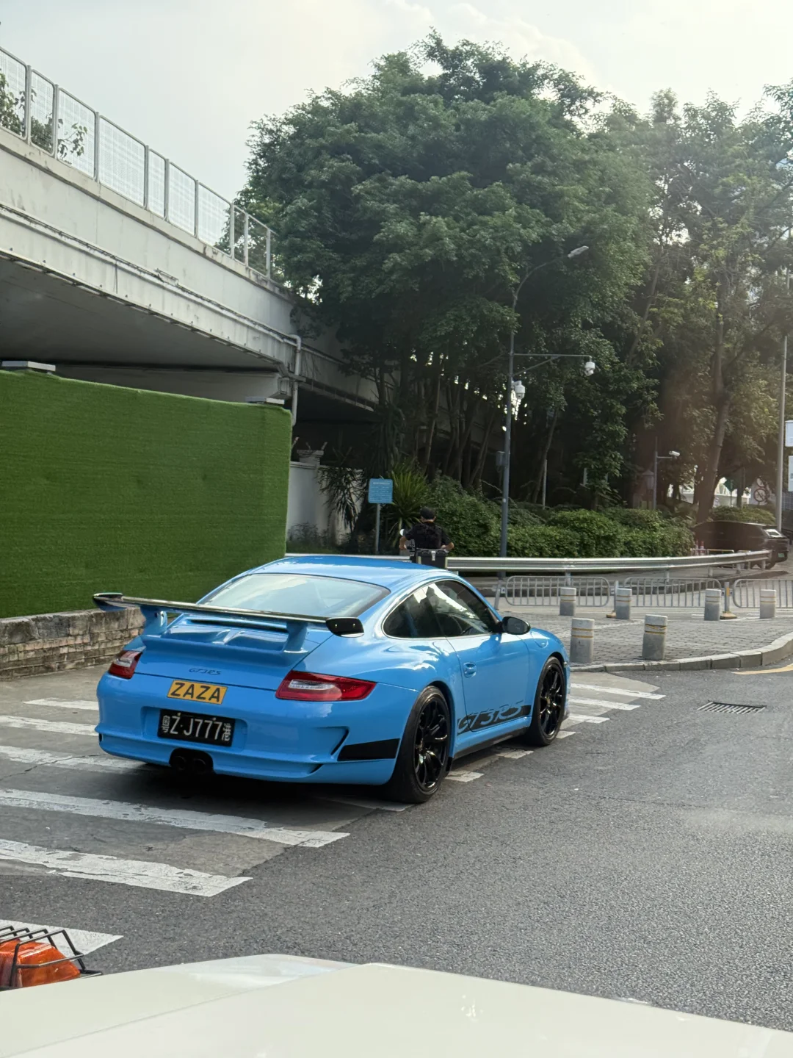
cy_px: 529
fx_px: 1466
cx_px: 396
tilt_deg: -1.2
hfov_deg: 30.3
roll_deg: -3.5
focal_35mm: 48
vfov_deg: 39.7
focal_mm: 6.76
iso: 100
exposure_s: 1/1330
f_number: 1.78
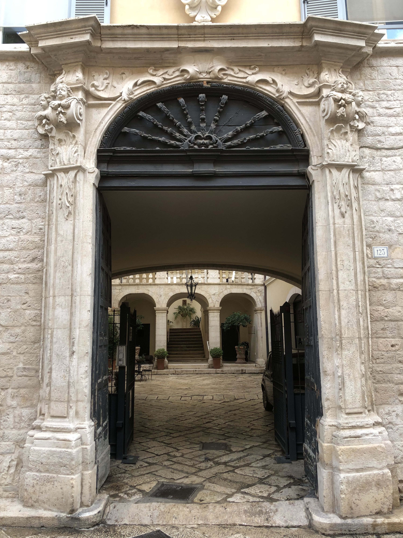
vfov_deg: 63.4
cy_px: 269
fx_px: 435
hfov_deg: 49.7
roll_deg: +1.2
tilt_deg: +9.7
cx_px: 202
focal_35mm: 28
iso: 20
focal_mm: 4
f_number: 1.8
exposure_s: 1/134
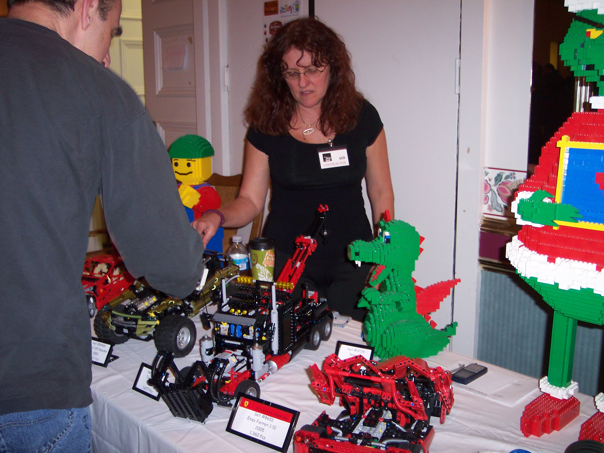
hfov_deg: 49.0
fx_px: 663
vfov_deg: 37.7
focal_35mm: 38
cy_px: 226
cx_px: 302
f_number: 2.8
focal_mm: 8
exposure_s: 1/30
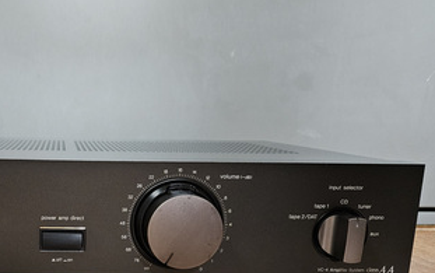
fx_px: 558
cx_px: 70
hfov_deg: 40.4
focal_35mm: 47
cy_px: 232
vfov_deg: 26.8
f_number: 1.8
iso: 500
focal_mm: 5.4
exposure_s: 1/25
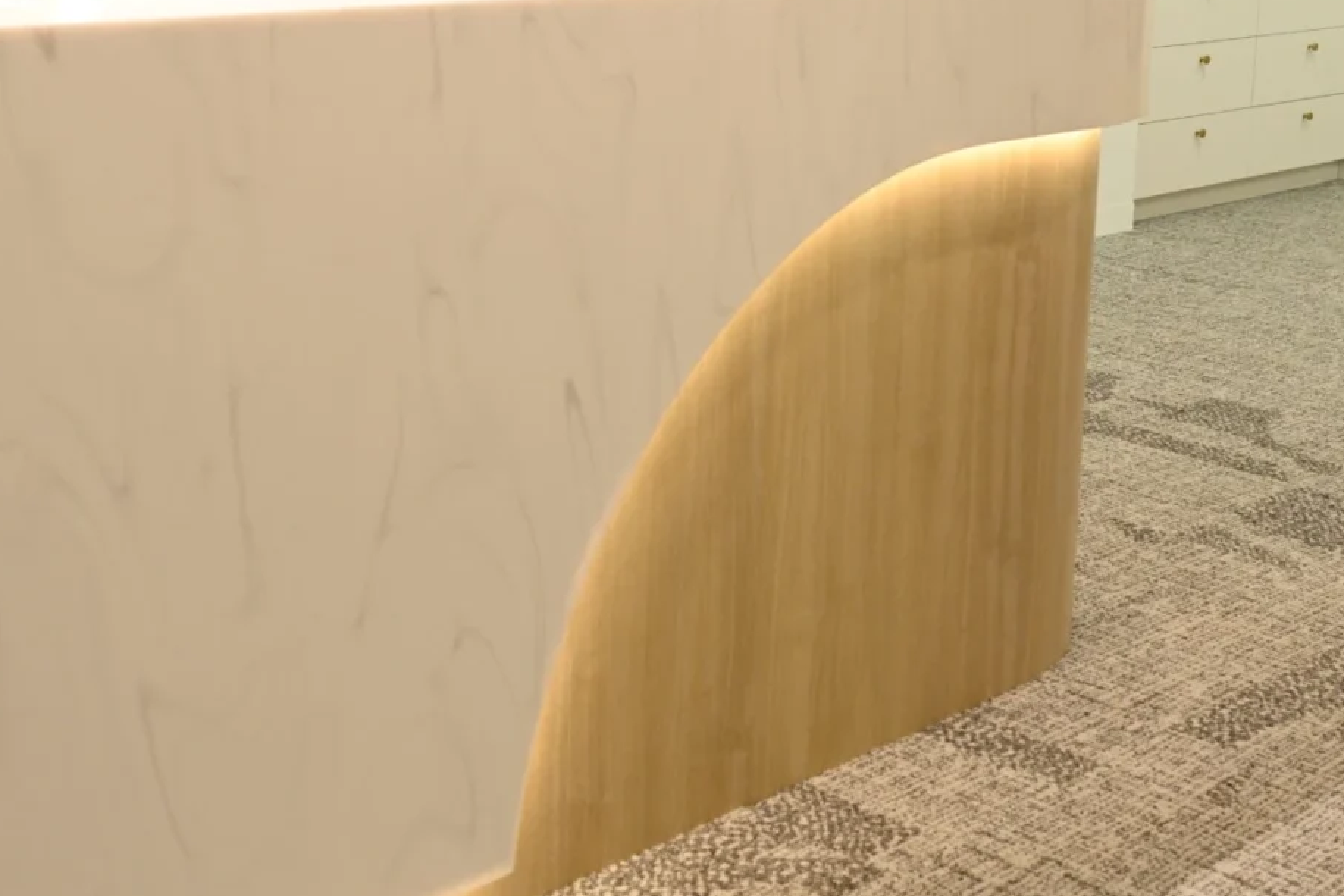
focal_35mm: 62
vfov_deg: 21.5
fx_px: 2314
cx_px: 629
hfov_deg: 32.4
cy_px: 125
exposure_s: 1/125
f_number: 4.5
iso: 1000
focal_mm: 35
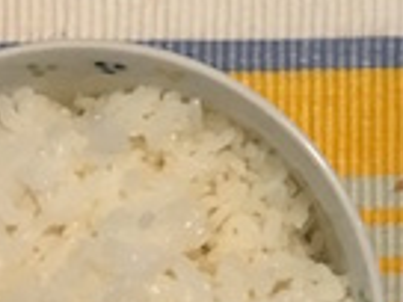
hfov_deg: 10.9
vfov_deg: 8.5
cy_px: -145
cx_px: 711
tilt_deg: -88.2
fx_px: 1991
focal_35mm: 171
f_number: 2.2
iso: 100
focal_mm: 4.15
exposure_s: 1/33
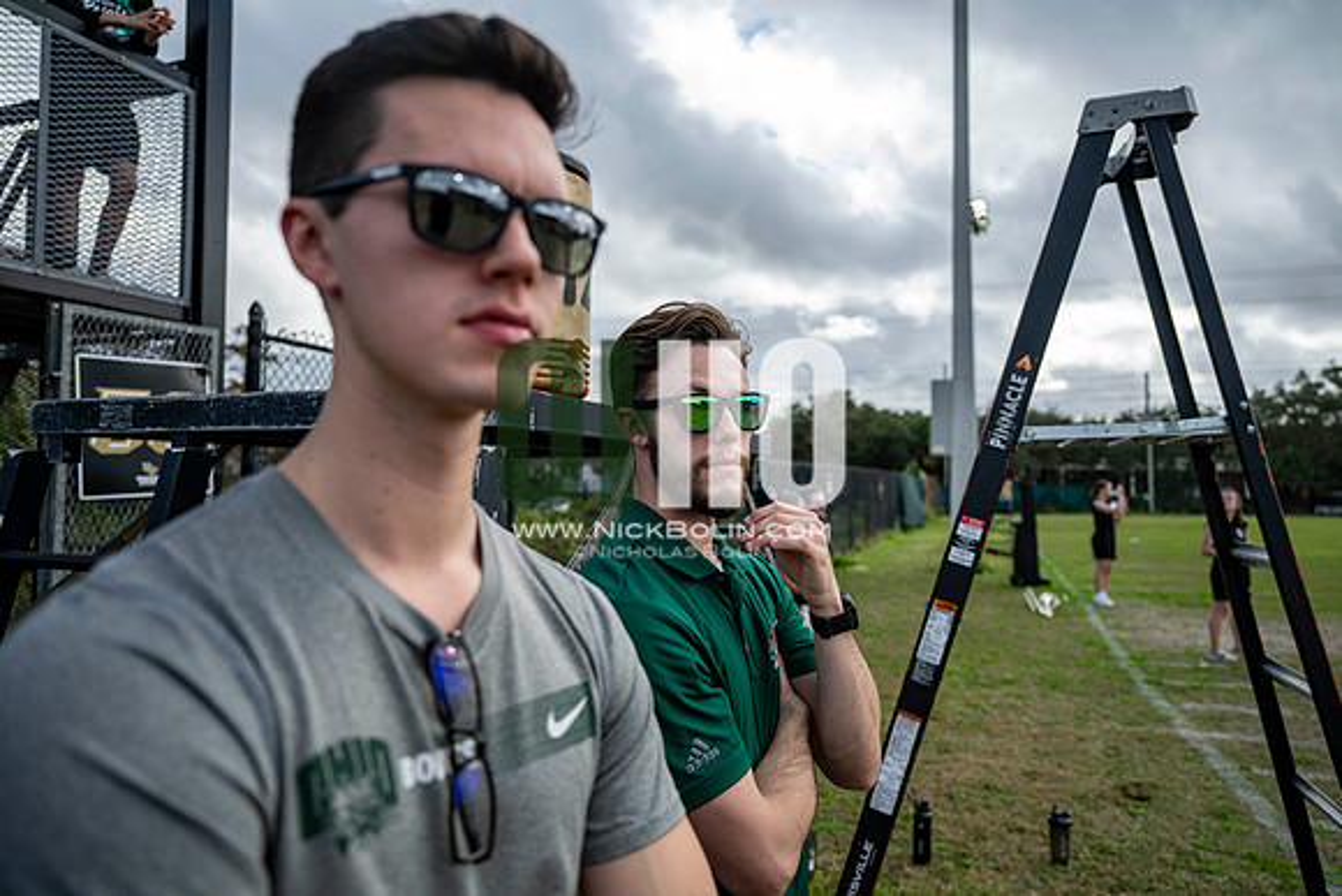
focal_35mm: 24
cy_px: 448
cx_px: 671
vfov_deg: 53.2
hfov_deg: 73.7
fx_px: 895
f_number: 2.8
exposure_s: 1/1250
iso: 125
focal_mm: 24
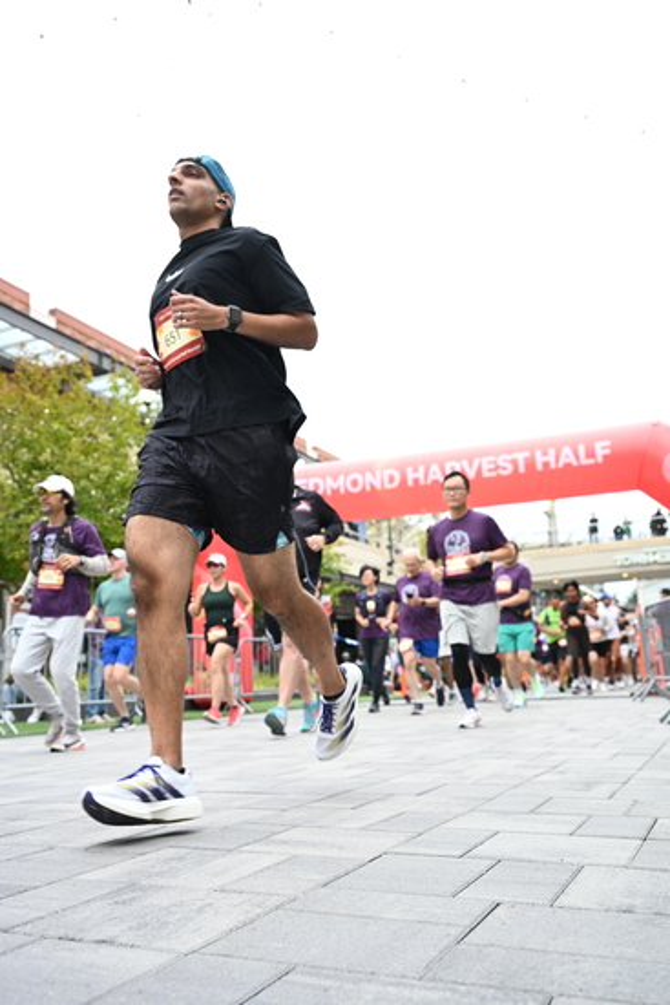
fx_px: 865
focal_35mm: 31
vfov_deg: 60.3
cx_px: 335
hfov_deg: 42.3
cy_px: 502
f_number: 4
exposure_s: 1/640
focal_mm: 31
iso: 2000
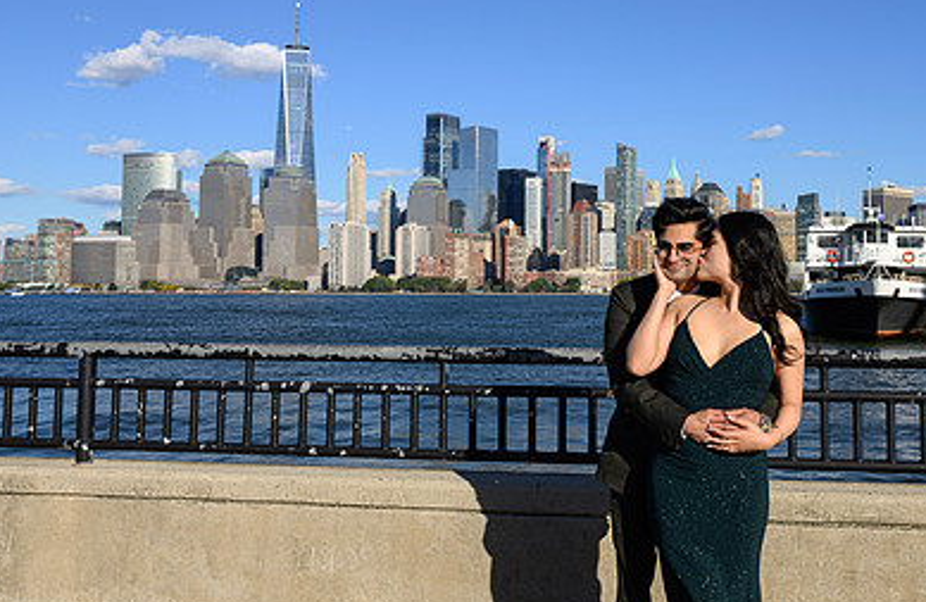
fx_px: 1047
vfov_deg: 32.0
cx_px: 601
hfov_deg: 47.1
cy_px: 242
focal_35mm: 41
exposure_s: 1/500
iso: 64
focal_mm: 24
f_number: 5.6
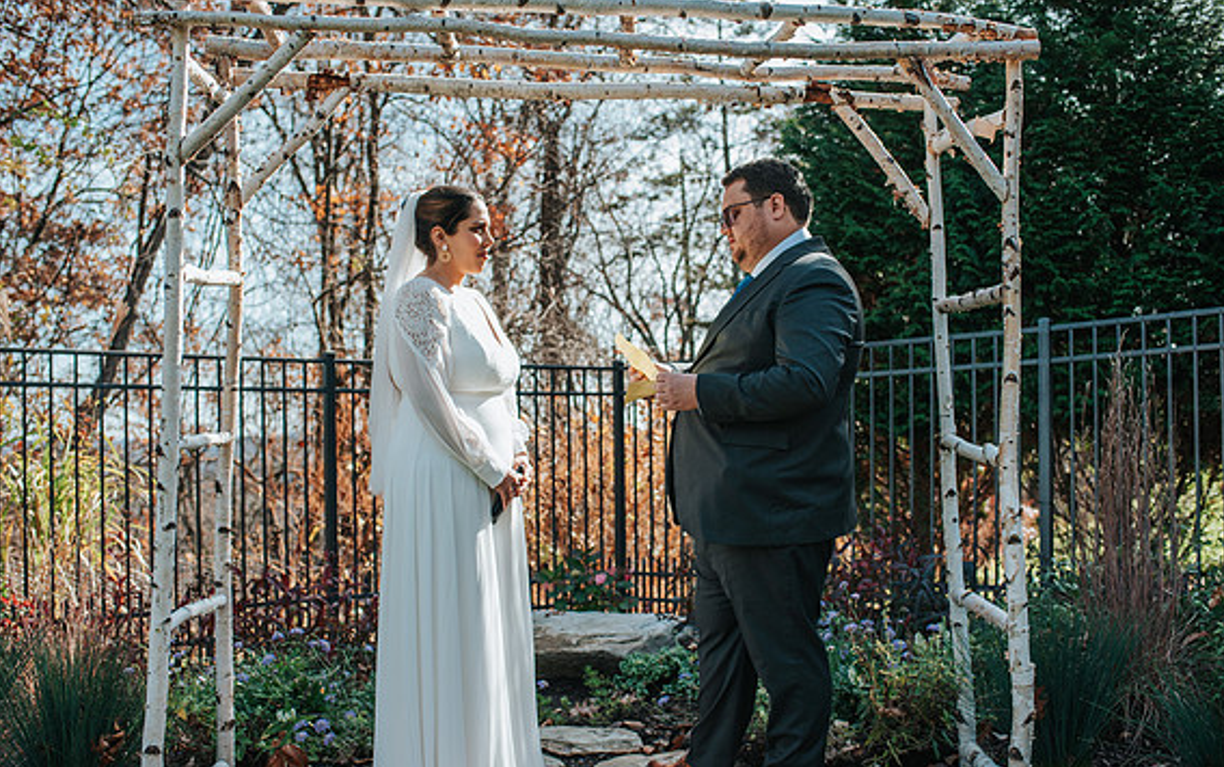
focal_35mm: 37
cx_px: 617
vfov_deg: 34.5
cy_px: 412
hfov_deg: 52.7
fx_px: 1235
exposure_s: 1/1250
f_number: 3.5
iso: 360
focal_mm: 35
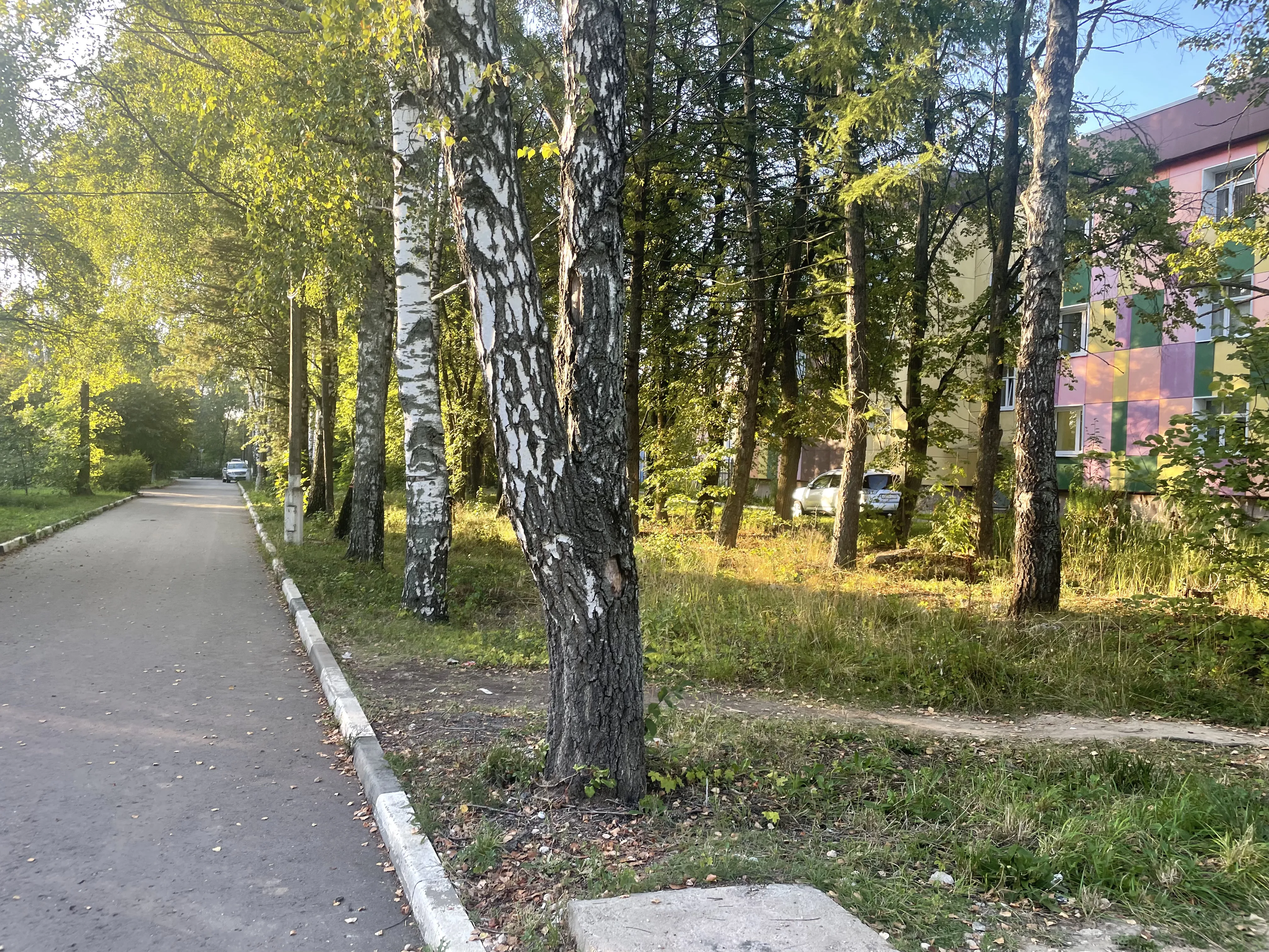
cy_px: 476
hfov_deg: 67.3
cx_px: 634
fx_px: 953
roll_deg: -1.9
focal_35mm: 26
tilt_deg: +0.1
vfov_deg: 53.1
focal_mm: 4.2
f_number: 1.6
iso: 32
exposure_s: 1/122
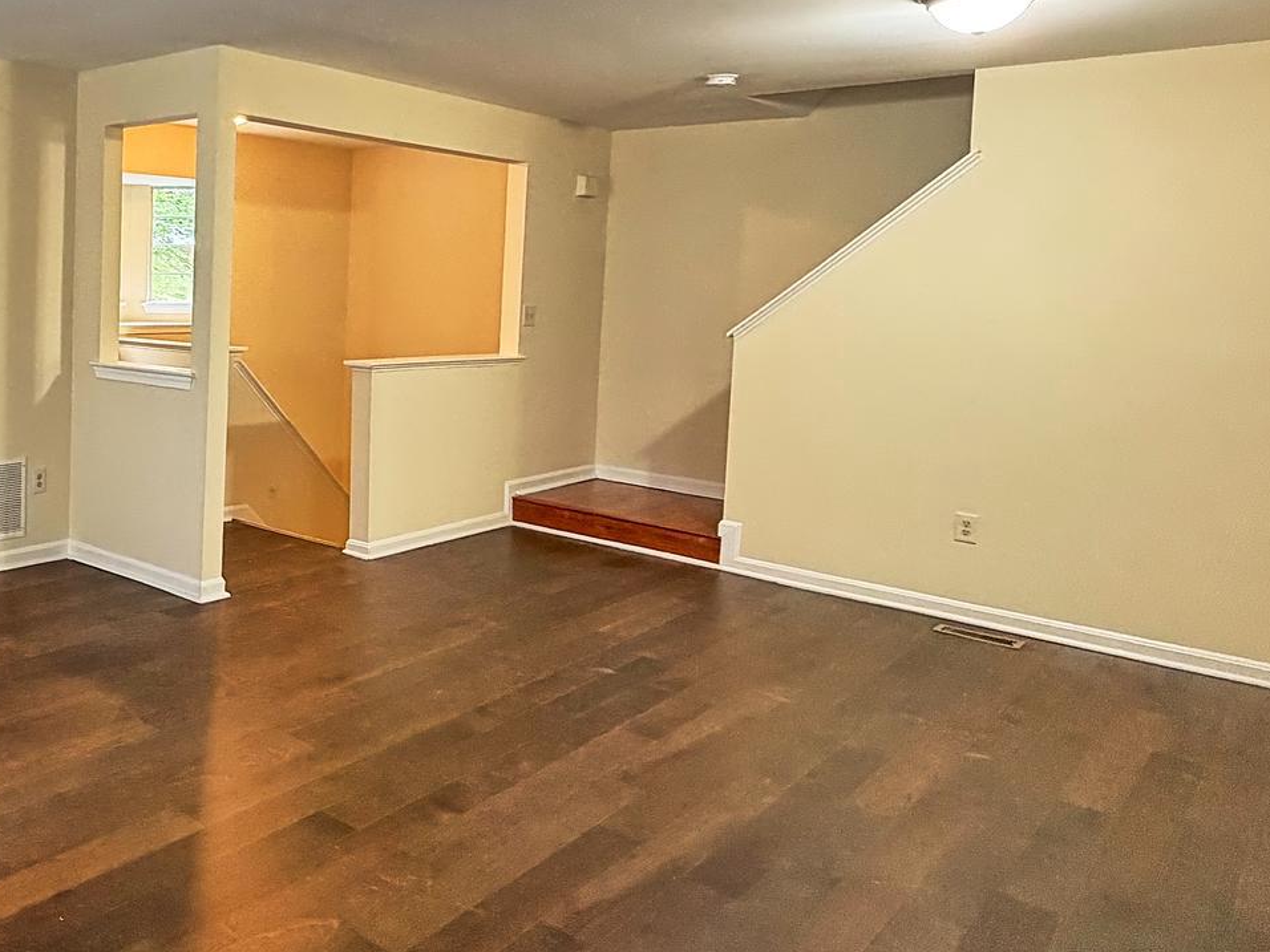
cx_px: 132
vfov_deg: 46.2
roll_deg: -0.9
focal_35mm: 30
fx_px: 1101
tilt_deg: -4.3
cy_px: 337
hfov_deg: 52.8
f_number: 2.2
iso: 320
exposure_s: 1/60
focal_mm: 2.2
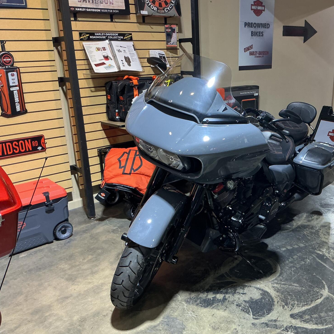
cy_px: 163
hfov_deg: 46.6
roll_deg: +0.8
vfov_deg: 47.2
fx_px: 382
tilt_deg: -19.6
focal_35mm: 35
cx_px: 219
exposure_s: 1/60
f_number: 1.8
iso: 125
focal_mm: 3
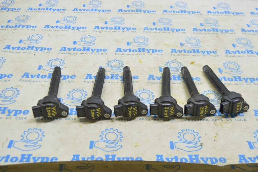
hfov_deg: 43.6
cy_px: 86
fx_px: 322
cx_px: 129
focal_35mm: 45
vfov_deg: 29.8
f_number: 5.6
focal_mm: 30
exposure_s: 1/20
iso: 400
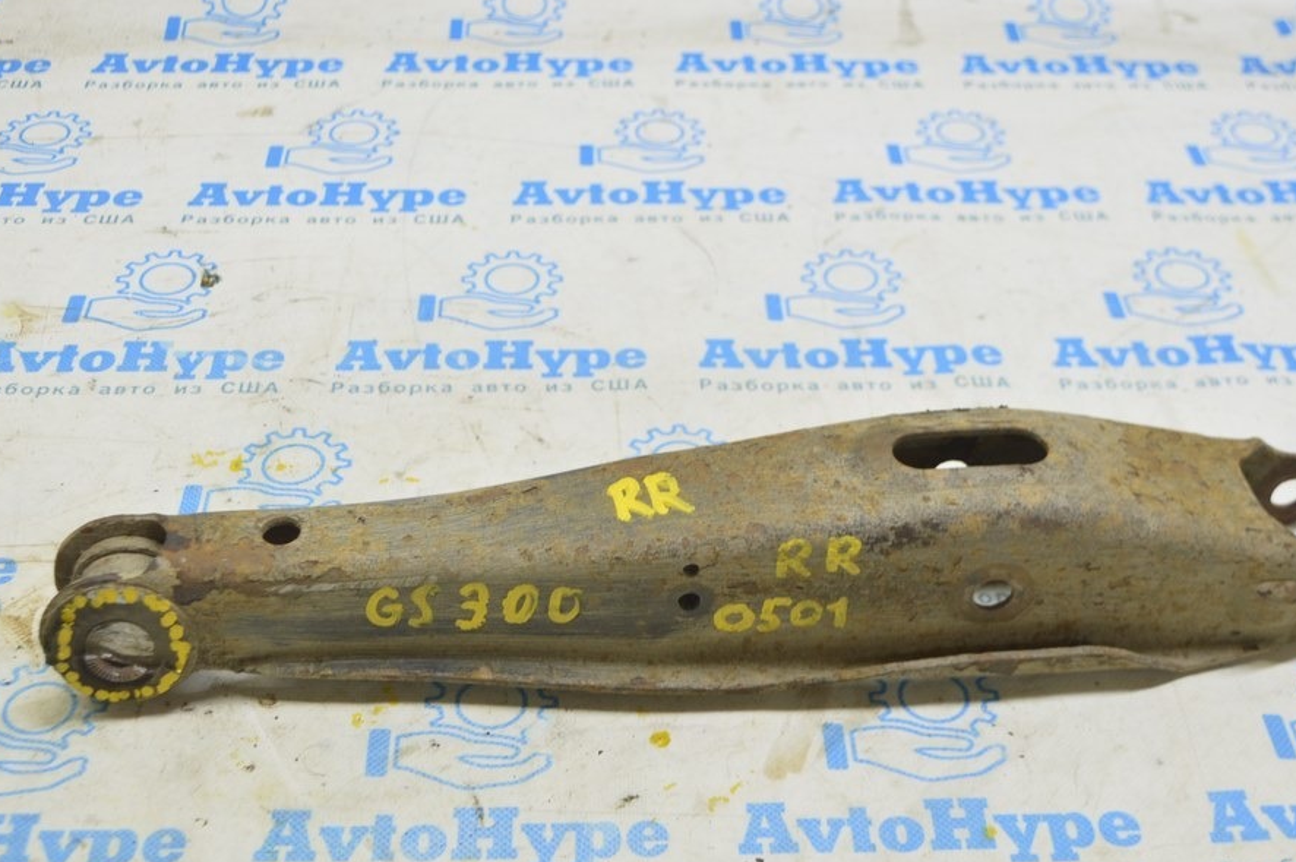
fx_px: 1870
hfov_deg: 38.2
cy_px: 463
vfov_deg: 25.9
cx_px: 660
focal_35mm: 52
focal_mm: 30
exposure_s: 1/20
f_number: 5.6
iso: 400
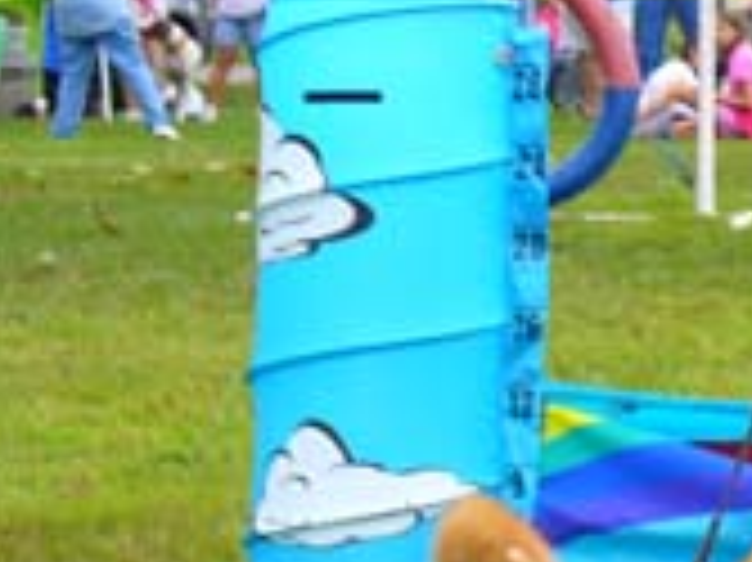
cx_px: 711
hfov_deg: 10.3
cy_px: 531
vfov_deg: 7.8
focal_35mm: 190
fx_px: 4125
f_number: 3.4
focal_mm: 14.5
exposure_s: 1/80
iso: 80
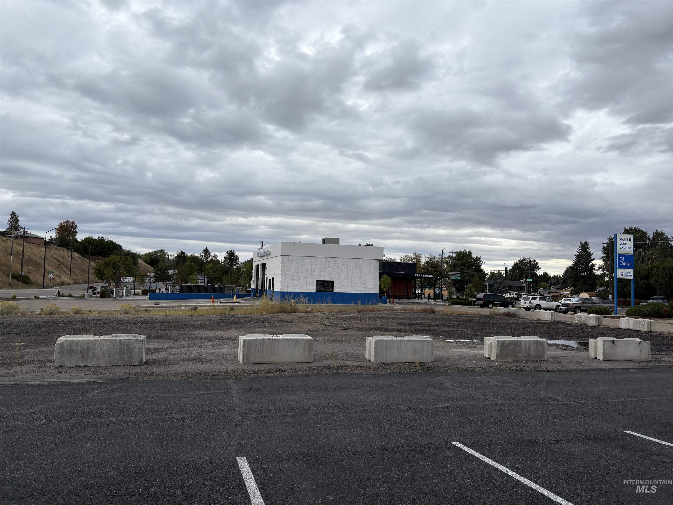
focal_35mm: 26
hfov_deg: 67.3
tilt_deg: +3.8
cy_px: 252
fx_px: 505
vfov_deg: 53.1
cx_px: 336
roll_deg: -2.3
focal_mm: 5.96
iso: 50
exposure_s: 1/1263
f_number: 1.6
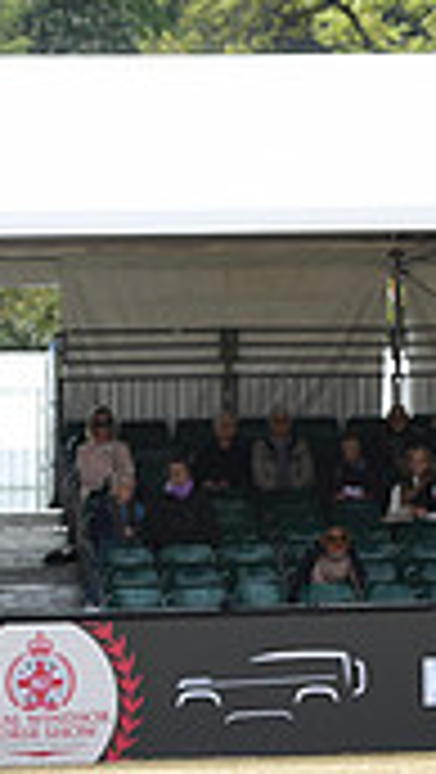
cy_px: 238
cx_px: 1281
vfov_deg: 5.5
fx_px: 7979
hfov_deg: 3.1
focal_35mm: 389
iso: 360
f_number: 5
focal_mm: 110
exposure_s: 1/1250
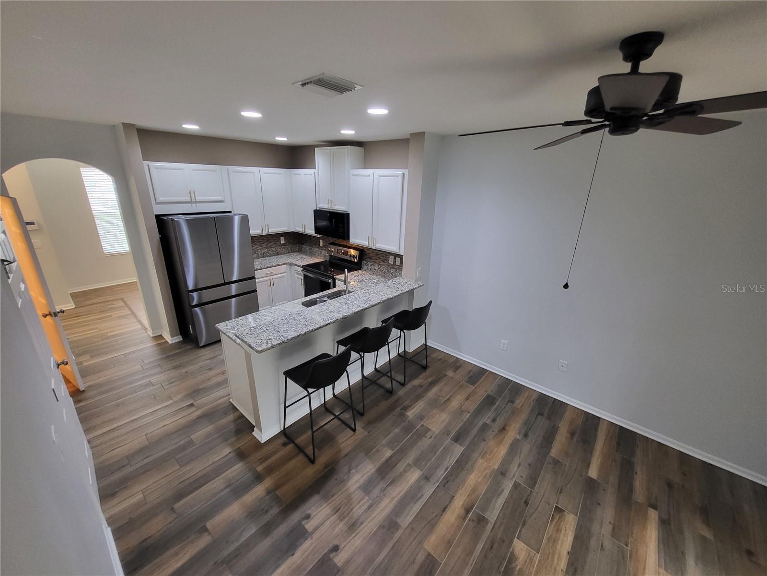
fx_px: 288
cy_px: 288
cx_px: 384
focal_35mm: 13
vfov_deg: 89.9
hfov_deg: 106.2
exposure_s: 1/30
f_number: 2.2
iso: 320
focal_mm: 1.74
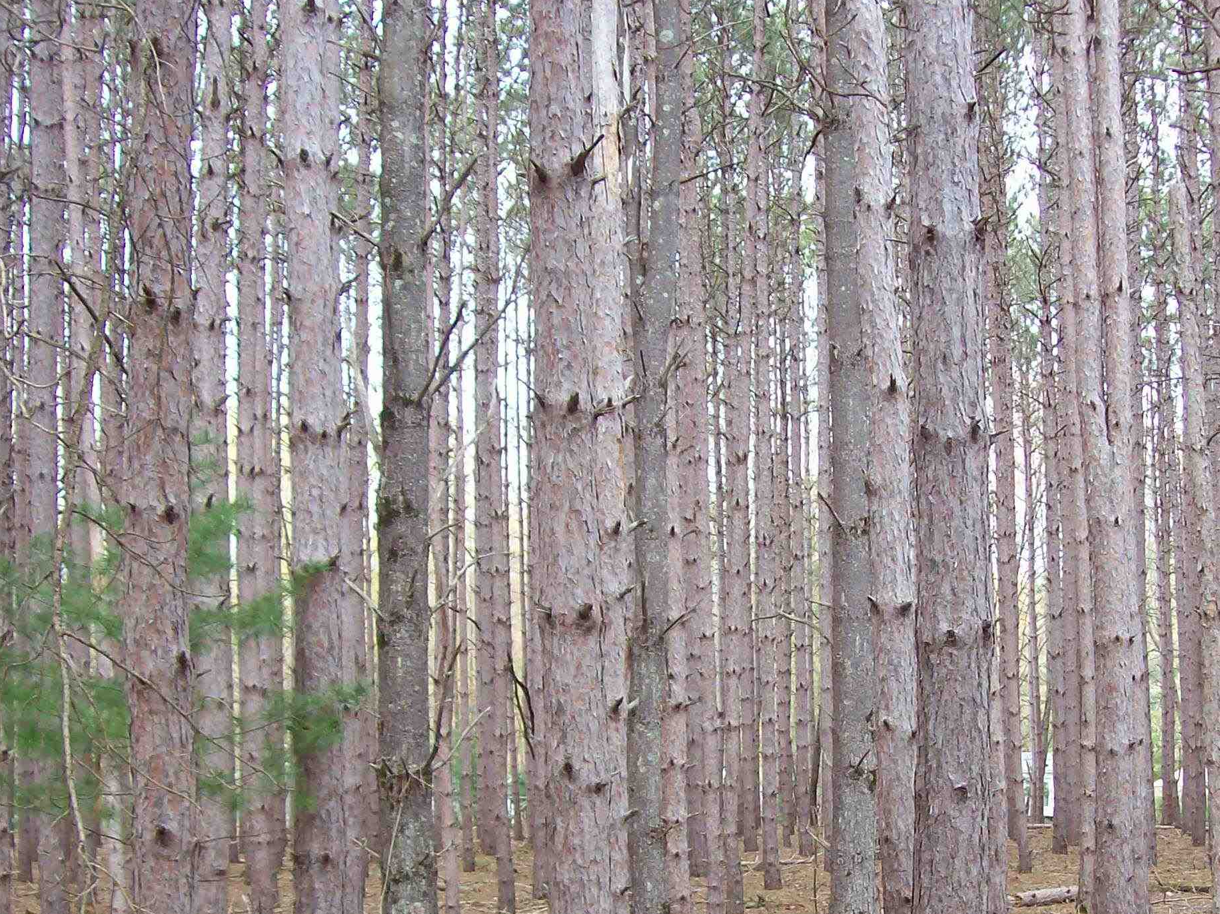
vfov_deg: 25.8
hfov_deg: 34.2
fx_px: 1973
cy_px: 665
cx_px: 744
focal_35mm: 56
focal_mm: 6
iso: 80
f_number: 2.7
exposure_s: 1/105
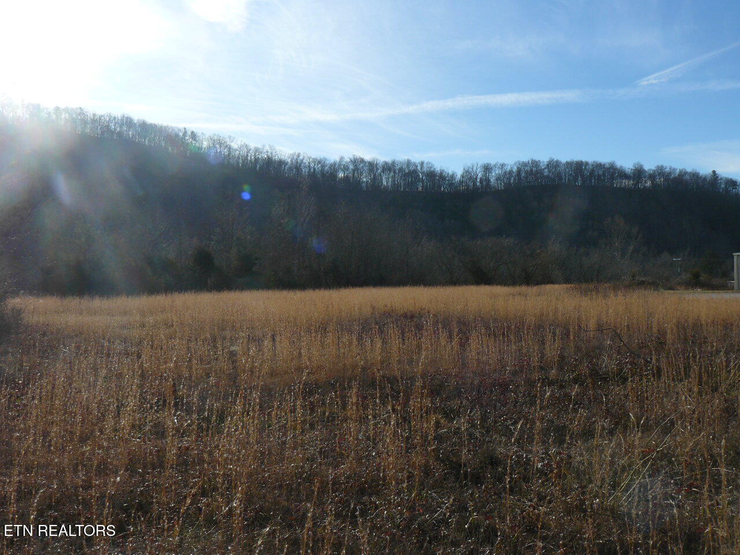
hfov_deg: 51.4
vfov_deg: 39.7
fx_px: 770
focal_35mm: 36
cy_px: 278
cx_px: 370
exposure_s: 1/500
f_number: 6.3
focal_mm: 6
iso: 100
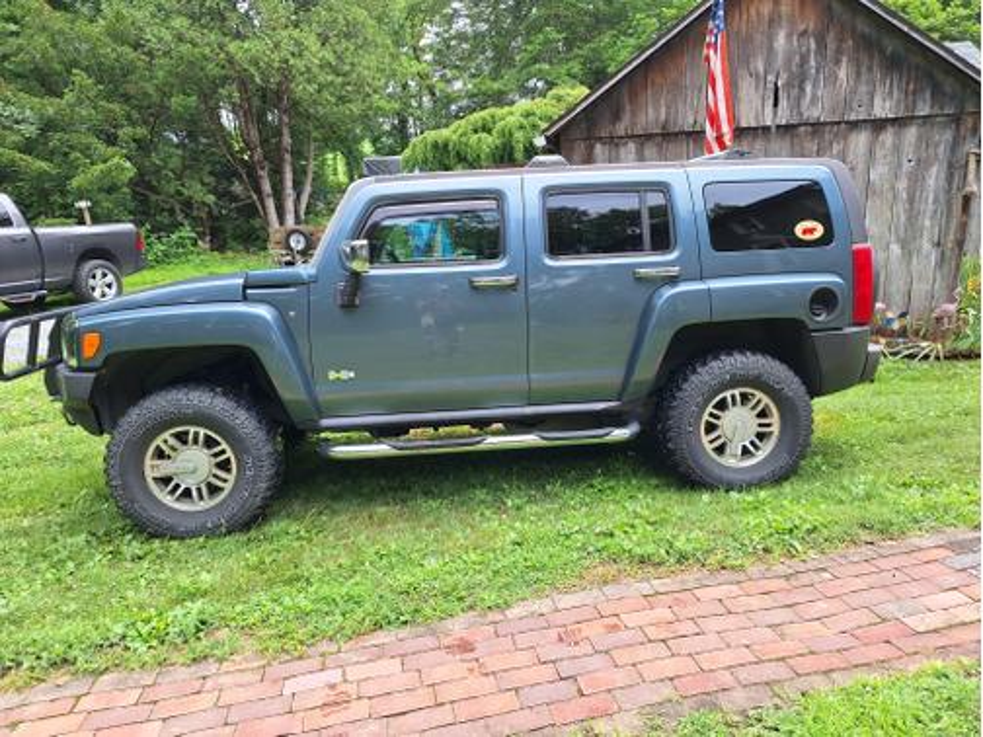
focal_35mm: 23
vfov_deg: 58.9
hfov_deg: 73.9
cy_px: 368
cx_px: 492
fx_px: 653
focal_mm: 5.54
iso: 40
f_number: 1.8
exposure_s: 1/816
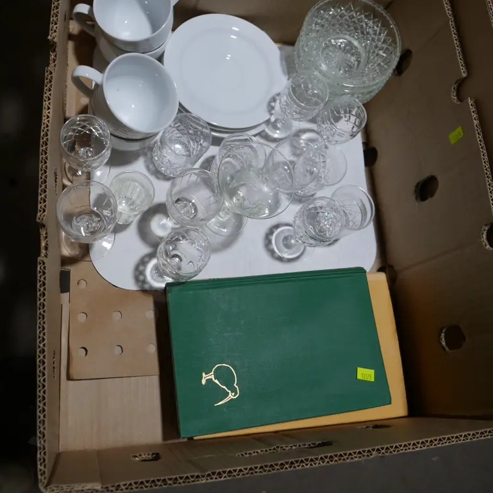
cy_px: 181
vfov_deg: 47.9
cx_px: 242
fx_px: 548
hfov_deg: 48.4
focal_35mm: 34
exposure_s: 1/160
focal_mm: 14
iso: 200
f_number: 4
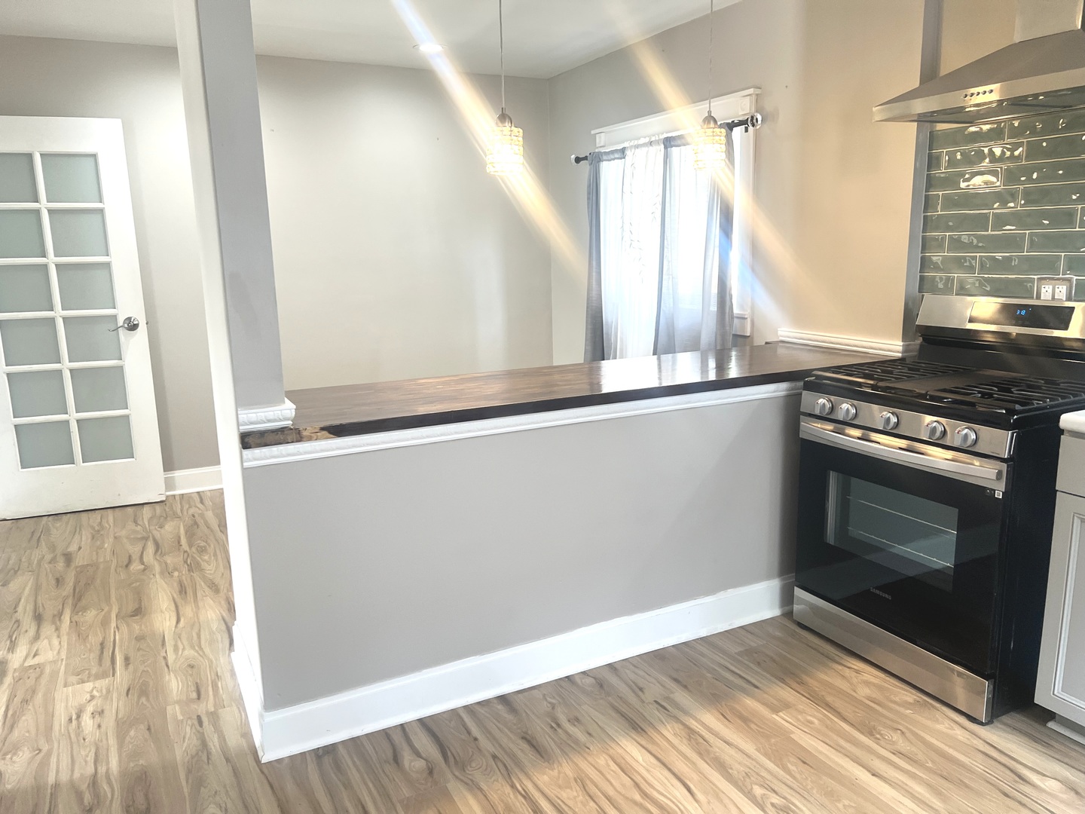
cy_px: 407
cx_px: 542
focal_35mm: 26
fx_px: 815
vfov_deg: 53.1
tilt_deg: -11.7
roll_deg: +2.2
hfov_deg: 67.3
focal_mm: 5.7
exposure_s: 1/120
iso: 125
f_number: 1.5
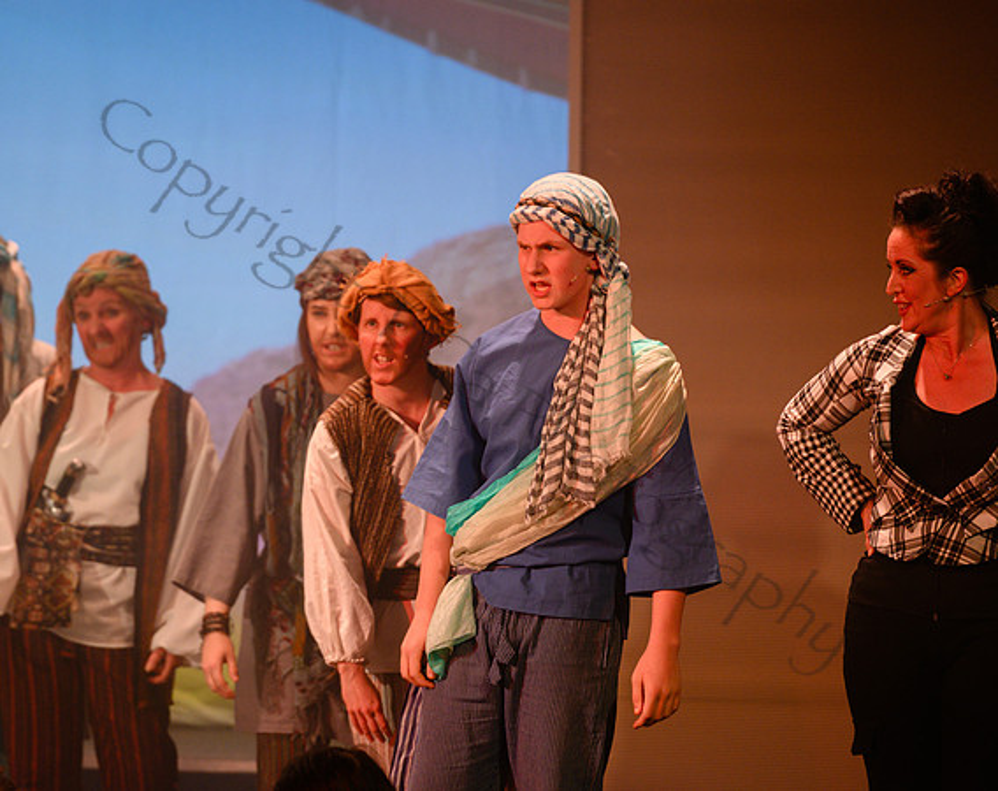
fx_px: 7031
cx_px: 365
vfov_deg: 6.4
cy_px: 422
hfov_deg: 8.1
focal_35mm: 239
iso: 640
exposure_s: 1/200
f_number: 2.8
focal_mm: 200
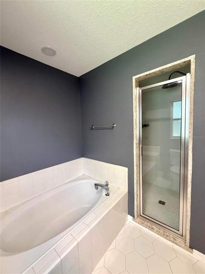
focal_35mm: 14
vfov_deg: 102.1
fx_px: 111
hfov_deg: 85.7
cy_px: 137
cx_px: 102
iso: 250
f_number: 2.2
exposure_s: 1/60
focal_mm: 2.22
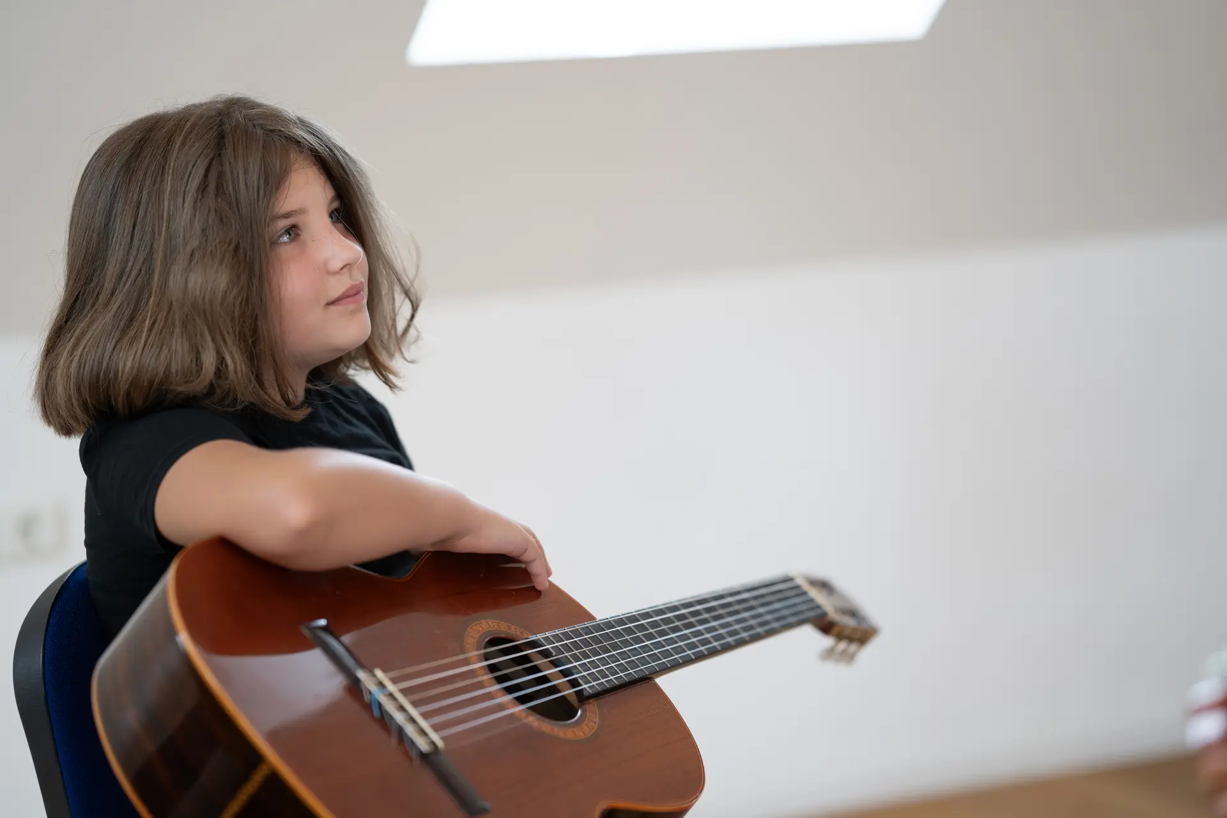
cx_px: 614
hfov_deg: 23.9
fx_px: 2897
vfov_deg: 16.1
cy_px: 409
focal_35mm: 85
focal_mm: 85
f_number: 1.6
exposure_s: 1/400
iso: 160
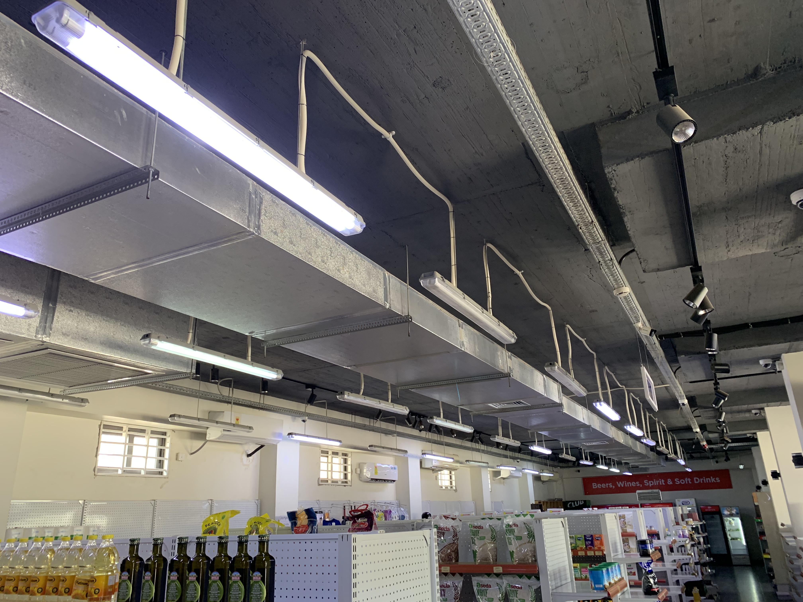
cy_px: 301
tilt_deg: +20.3
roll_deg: +2.2
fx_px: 603
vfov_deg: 53.1
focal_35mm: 26
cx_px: 402
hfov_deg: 67.3
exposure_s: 1/60
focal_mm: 4.25
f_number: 1.8
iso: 125
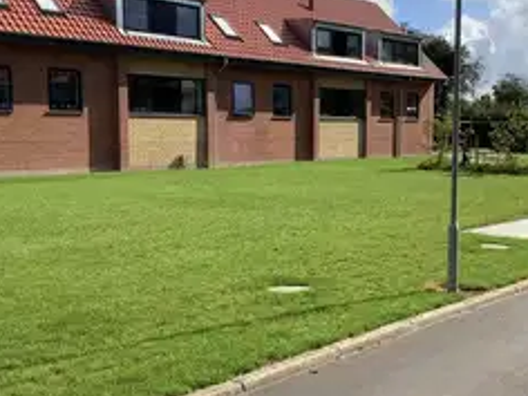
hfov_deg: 38.6
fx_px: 747
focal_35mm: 49
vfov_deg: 29.7
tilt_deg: -6.4
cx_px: 341
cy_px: 197
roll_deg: +0.3
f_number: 2.4
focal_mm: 3.3
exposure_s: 1/1235
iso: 25
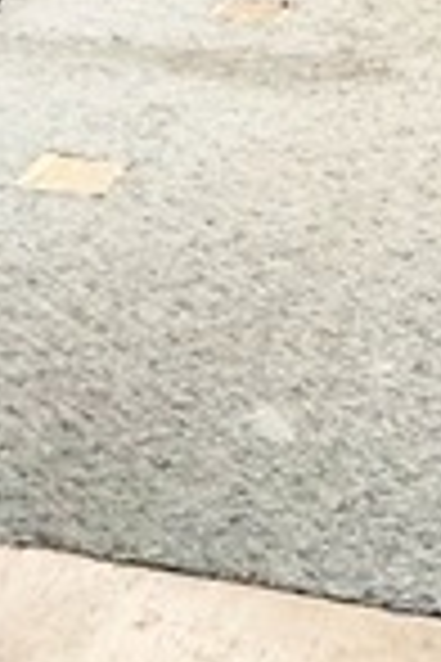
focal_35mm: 107
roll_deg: -0.7
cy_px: -32
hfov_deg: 12.8
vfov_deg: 18.5
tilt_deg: -13.9
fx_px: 1966
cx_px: 194
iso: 400
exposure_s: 1/60
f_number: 2.2
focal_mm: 2.22
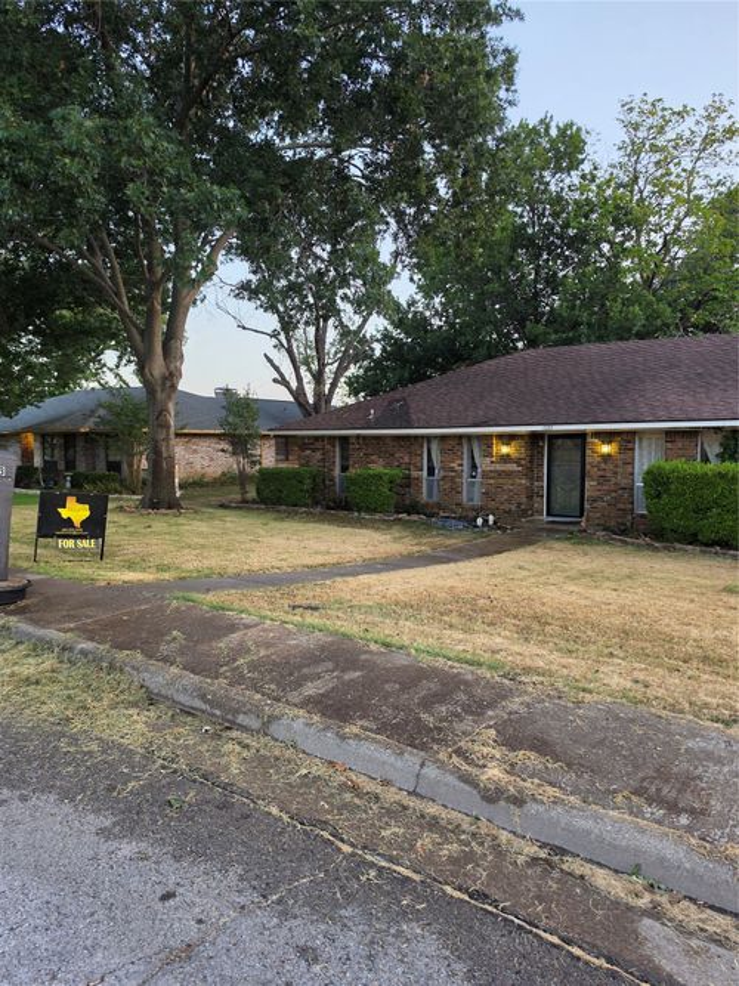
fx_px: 655
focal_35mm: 23
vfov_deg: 73.9
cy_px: 493
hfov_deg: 58.9
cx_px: 370
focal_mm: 6.5
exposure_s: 1/180
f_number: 1.4
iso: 40
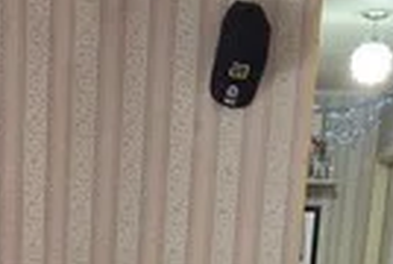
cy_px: 716
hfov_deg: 19.5
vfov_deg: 10.6
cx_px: 53
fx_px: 1127
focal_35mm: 103
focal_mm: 2.2
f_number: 1.9
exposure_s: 1/60
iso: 250
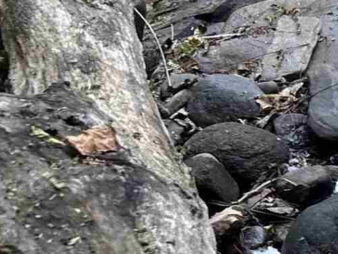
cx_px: 873
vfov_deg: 9.0
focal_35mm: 148
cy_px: -355
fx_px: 1446
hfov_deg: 10.8
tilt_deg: -6.7
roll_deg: +0.7
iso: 64
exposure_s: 1/128
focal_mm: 6.86
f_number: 1.78
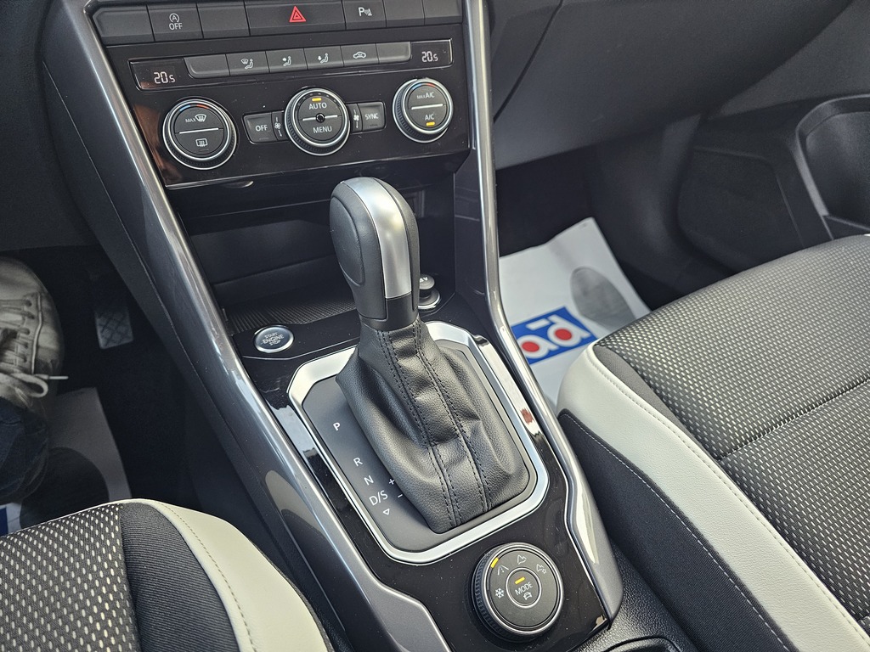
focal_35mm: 23
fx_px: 578
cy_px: 326
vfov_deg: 58.9
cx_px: 435
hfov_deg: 73.9
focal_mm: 6.3
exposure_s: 1/170
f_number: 1.7
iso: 320
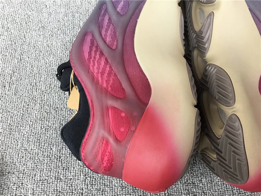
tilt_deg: -63.6
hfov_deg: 58.4
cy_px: 98
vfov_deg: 45.4
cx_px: 130
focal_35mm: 31
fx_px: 234
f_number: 2.4
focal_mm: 3.3
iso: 40
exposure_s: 1/100
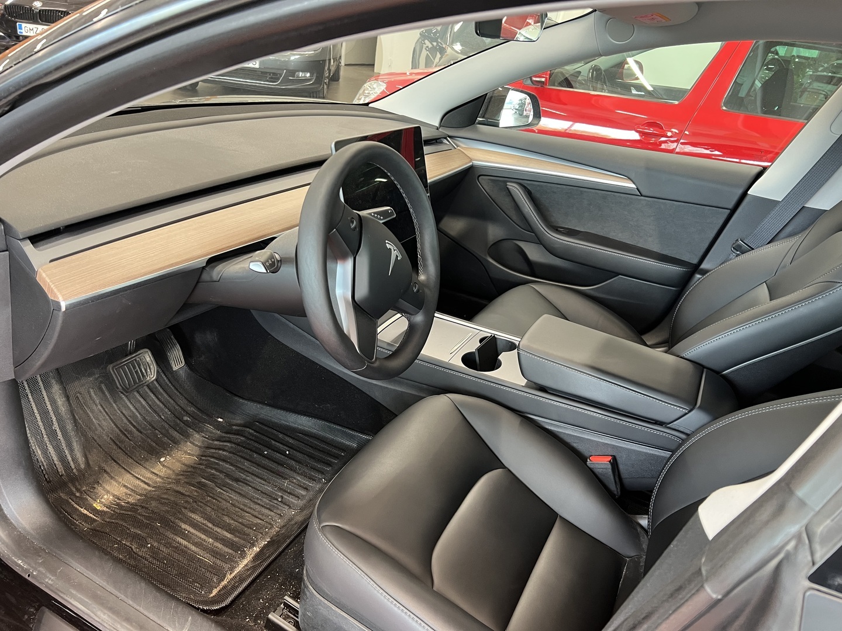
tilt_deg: -25.9
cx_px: 421
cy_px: 316
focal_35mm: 26
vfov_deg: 53.1
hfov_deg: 67.3
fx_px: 632
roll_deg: -8.3
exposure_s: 1/51
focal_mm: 5.7
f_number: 1.5
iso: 200
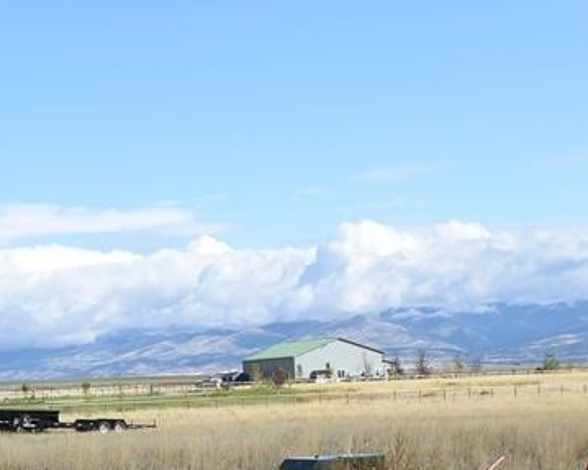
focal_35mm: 116
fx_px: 2024
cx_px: 126
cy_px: 431
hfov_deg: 16.4
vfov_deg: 13.1
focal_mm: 29
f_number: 8
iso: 100
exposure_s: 1/250
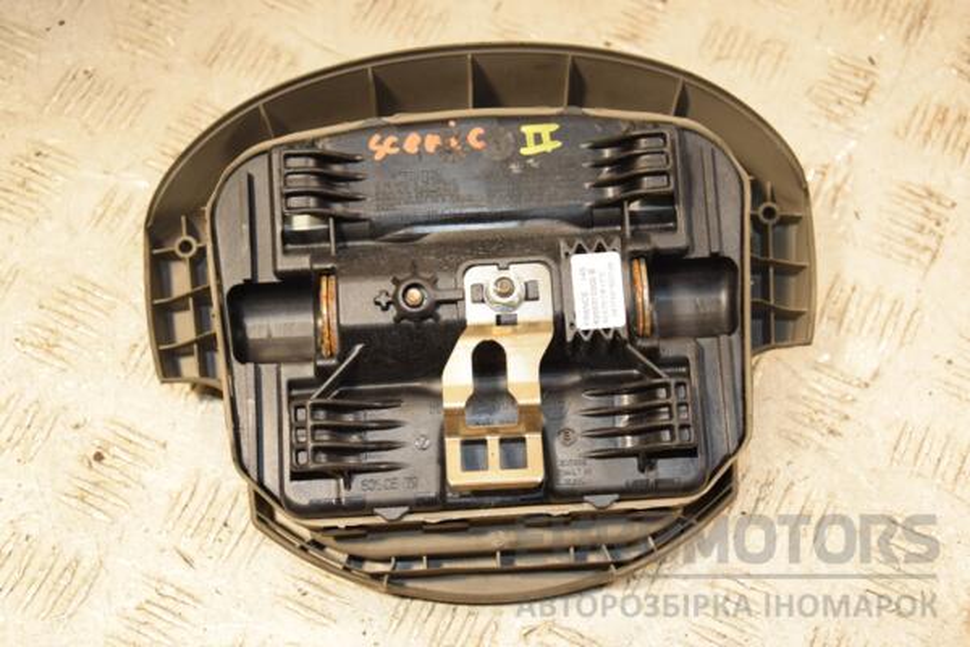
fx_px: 1697
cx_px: 485
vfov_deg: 21.6
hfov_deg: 31.9
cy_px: 324
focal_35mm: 63
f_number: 5
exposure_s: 1/200
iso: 800
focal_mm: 42
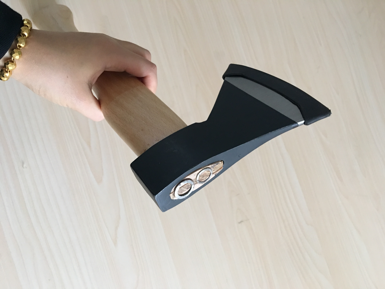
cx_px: 192
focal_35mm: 29
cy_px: 144
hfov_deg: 61.7
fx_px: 323
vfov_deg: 48.2
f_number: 2.2
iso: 100
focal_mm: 4.15
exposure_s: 1/17
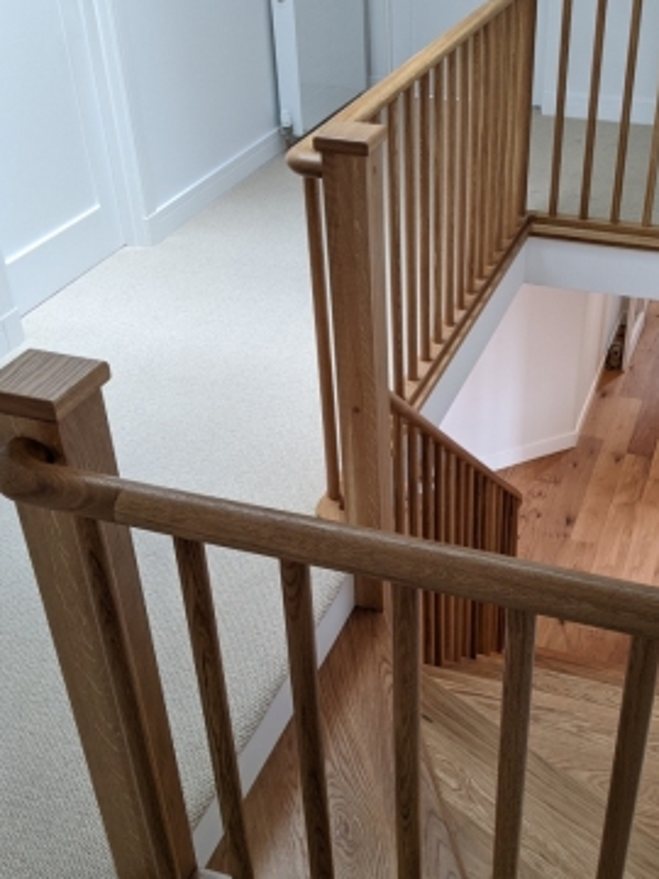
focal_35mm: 40
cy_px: 460
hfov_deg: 35.6
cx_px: 439
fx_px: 1015
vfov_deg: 46.8
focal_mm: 4.44
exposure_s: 1/49.9
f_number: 1.8
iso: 56
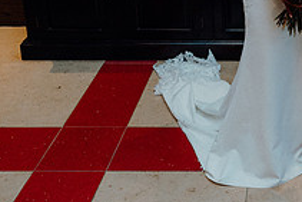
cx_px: 299
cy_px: -62
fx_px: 554
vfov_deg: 19.1
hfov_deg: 28.7
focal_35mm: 66
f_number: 3.5
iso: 3200
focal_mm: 24
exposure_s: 1/160
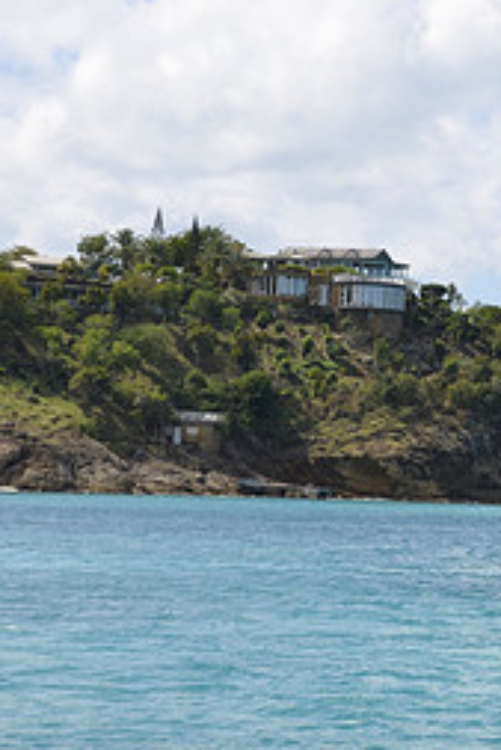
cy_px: 311
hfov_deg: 10.9
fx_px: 2504
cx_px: 824
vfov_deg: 17.0
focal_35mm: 120
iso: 100
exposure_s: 1/250
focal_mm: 35
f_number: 8
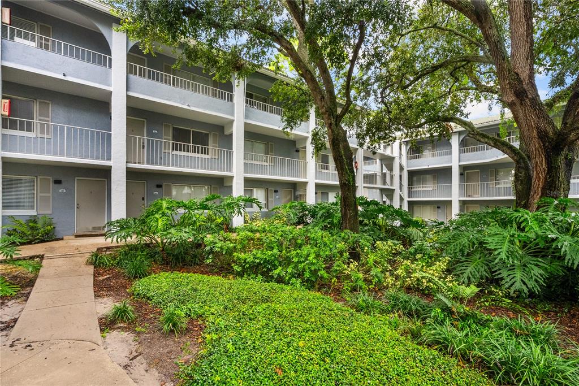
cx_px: 290
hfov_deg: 96.7
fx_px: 257
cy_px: 193
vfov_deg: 73.8
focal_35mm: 16
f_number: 9
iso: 2000
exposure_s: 1/200
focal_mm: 16
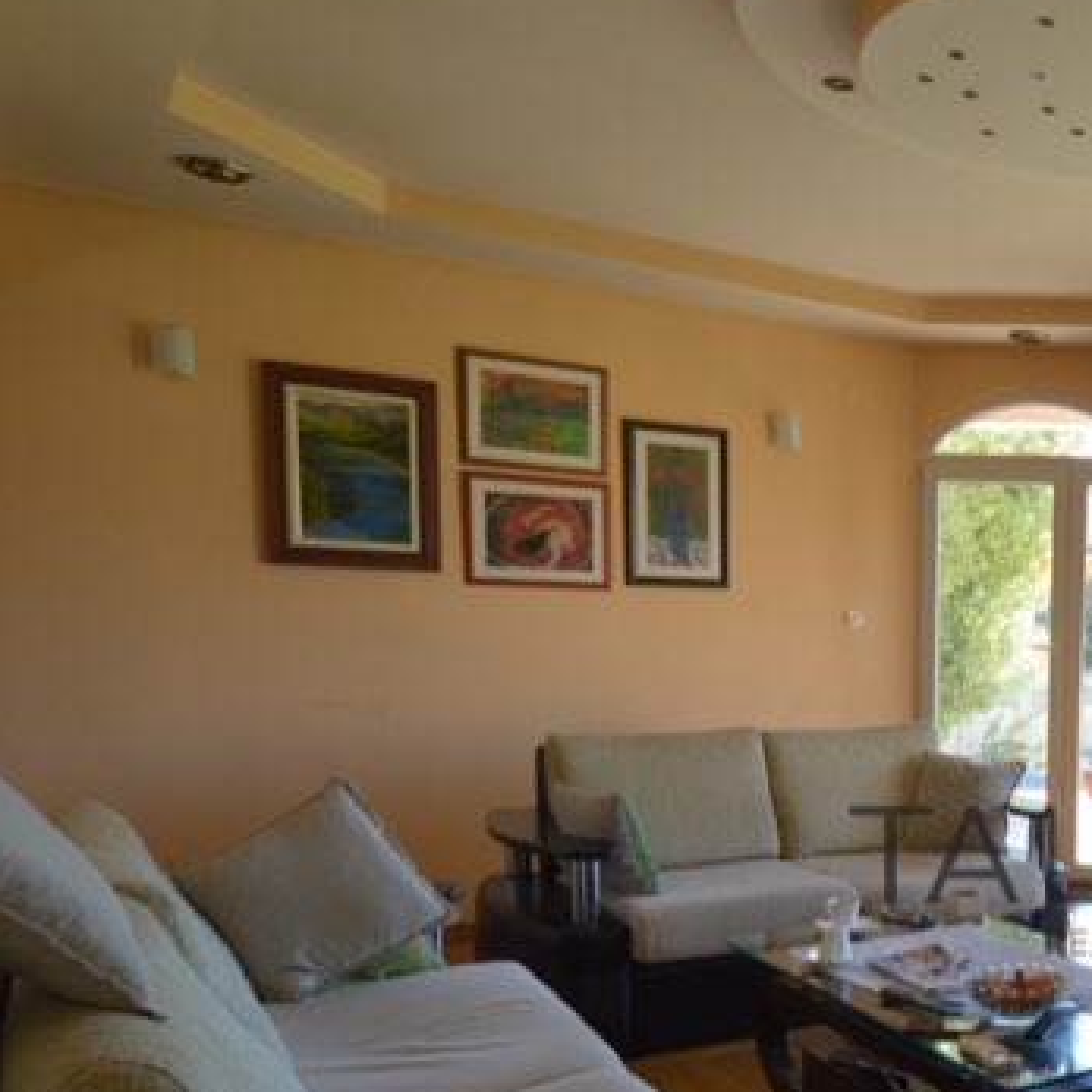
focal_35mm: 33
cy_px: 796
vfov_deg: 48.2
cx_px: 1161
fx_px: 1178
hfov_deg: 41.2
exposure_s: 1/125
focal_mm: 10
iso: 220
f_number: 3.5
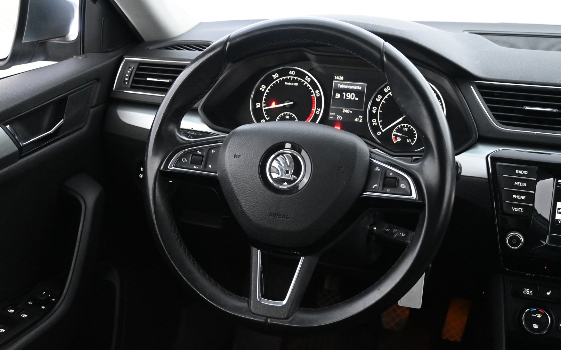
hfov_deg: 44.8
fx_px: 680
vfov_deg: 28.9
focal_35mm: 45
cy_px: 168
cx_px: 281
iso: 5600
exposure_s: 1/50
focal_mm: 29
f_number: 4.8
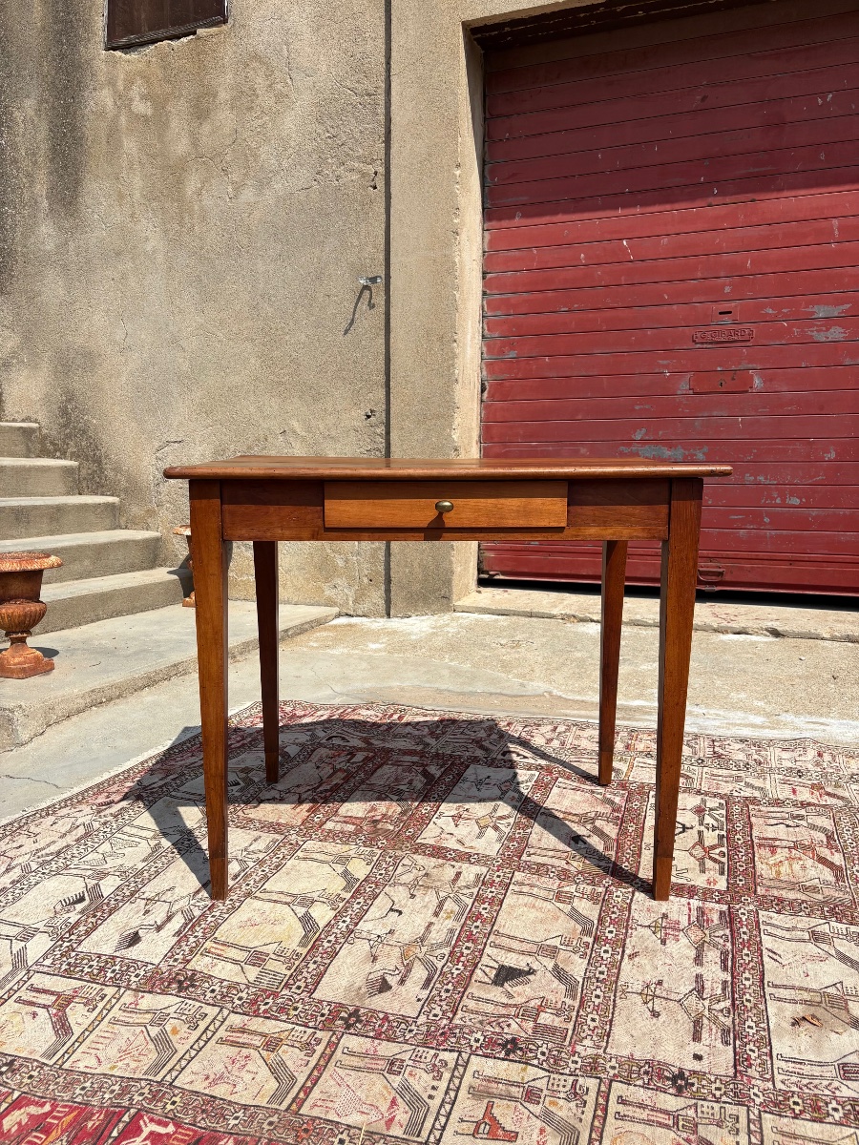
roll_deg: -0.9
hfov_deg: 53.1
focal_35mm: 26
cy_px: 572
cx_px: 430
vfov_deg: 67.3
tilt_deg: -6.7
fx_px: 860
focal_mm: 5.96
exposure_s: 1/4950
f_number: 1.6
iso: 50
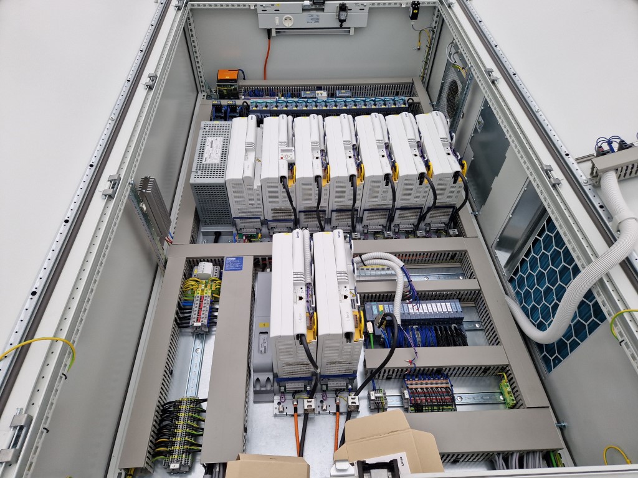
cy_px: 239
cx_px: 319
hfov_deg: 73.9
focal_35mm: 23
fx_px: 424
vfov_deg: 58.9
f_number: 1.8
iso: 50
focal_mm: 5.4
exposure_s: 1/426
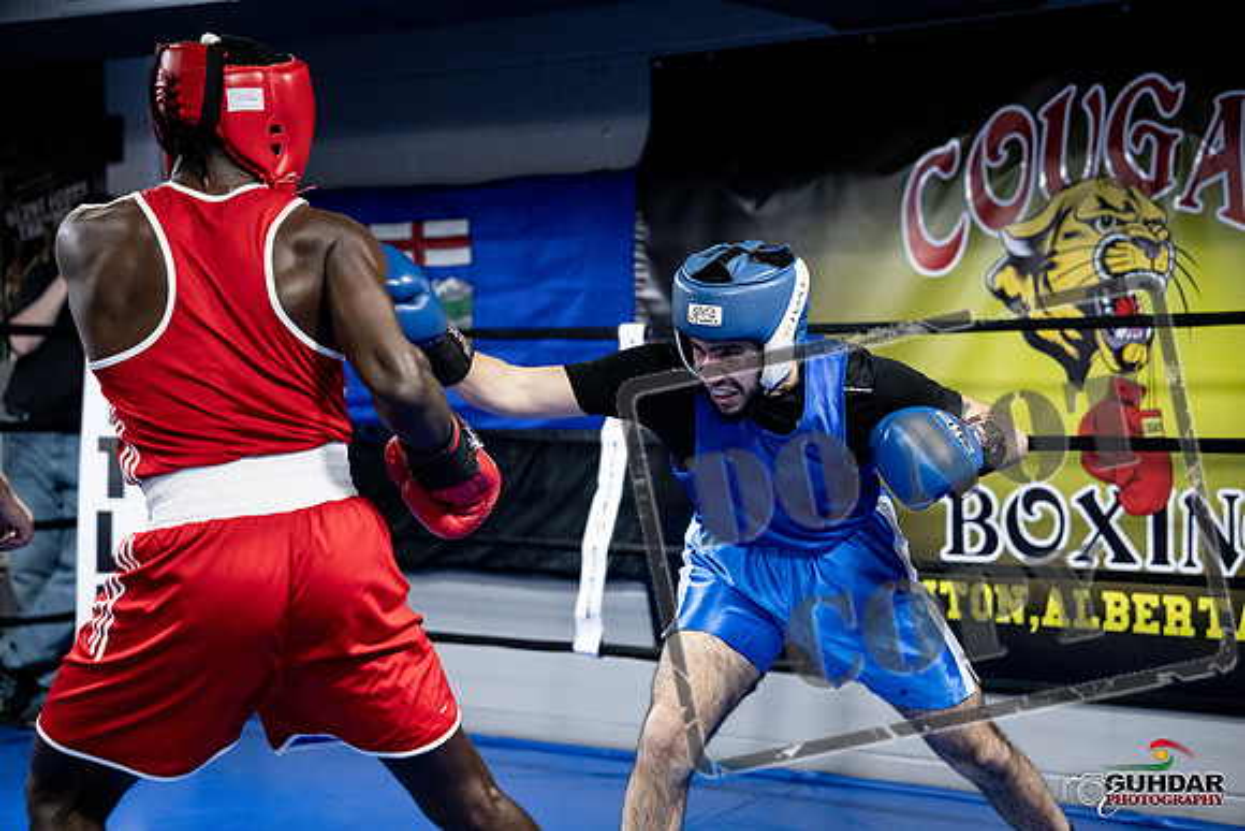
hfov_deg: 28.8
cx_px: 622
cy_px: 416
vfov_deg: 19.5
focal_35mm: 70
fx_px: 2421
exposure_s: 1/1000
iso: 8000
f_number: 2.8
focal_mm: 70
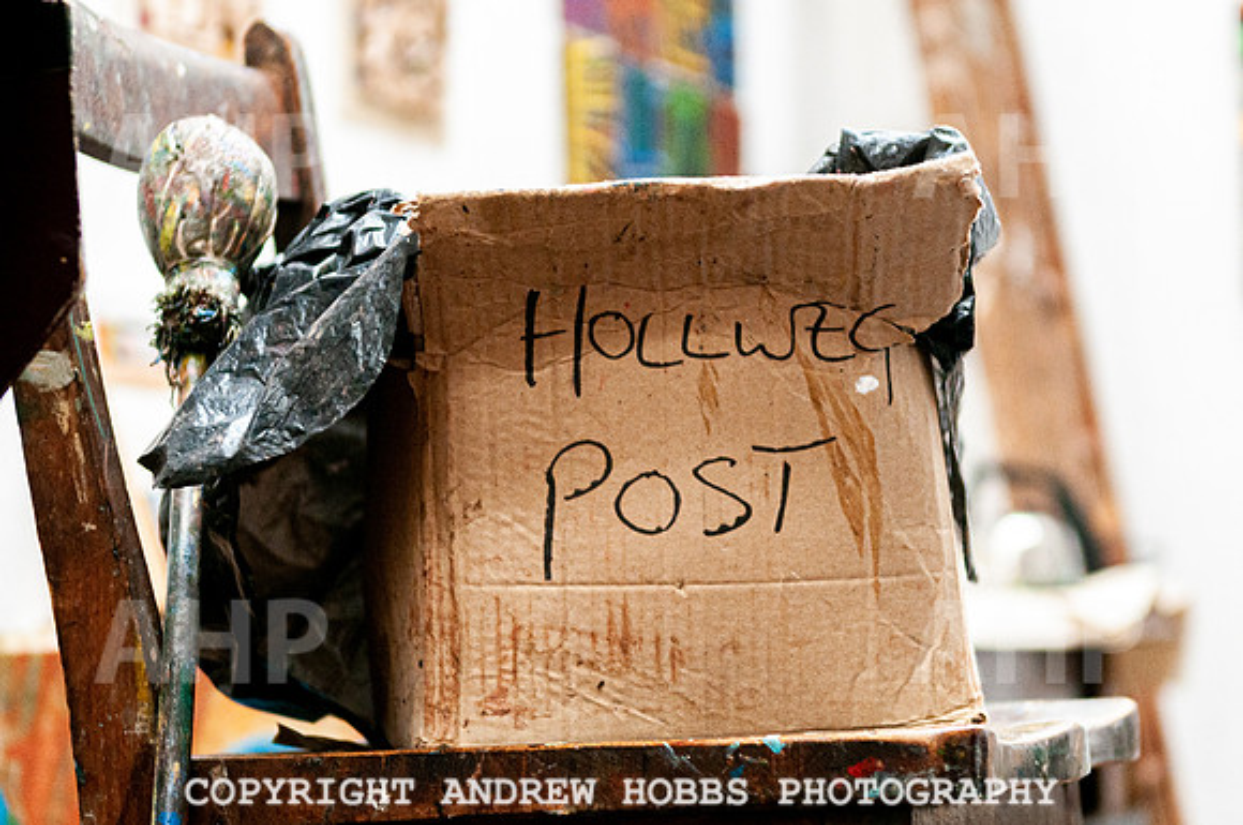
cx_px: 673
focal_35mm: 94
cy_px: 418
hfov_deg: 21.6
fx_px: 3254
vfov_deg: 14.5
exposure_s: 1/60
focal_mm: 55
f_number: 2.8
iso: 200
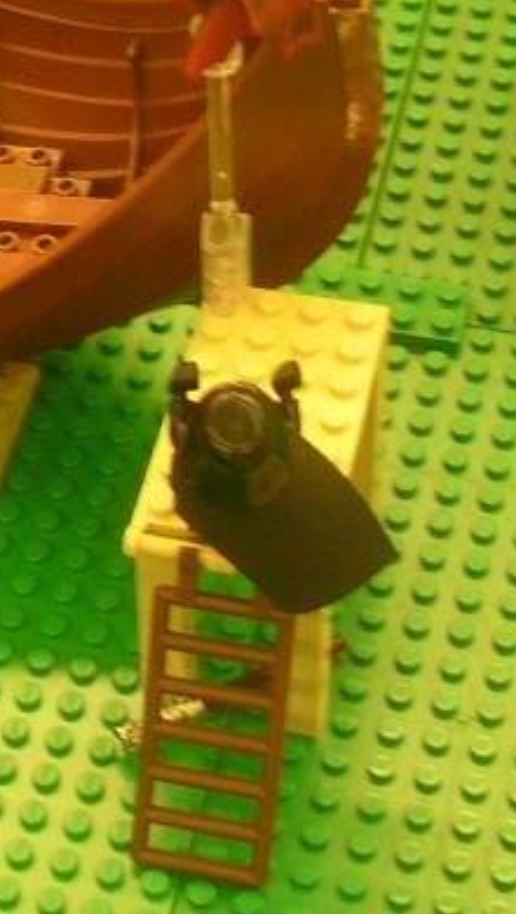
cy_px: 202
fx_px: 2427
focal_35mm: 100
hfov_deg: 11.5
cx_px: -298
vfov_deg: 21.1
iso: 50
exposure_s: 1/6.4
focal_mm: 5.8
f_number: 2.8
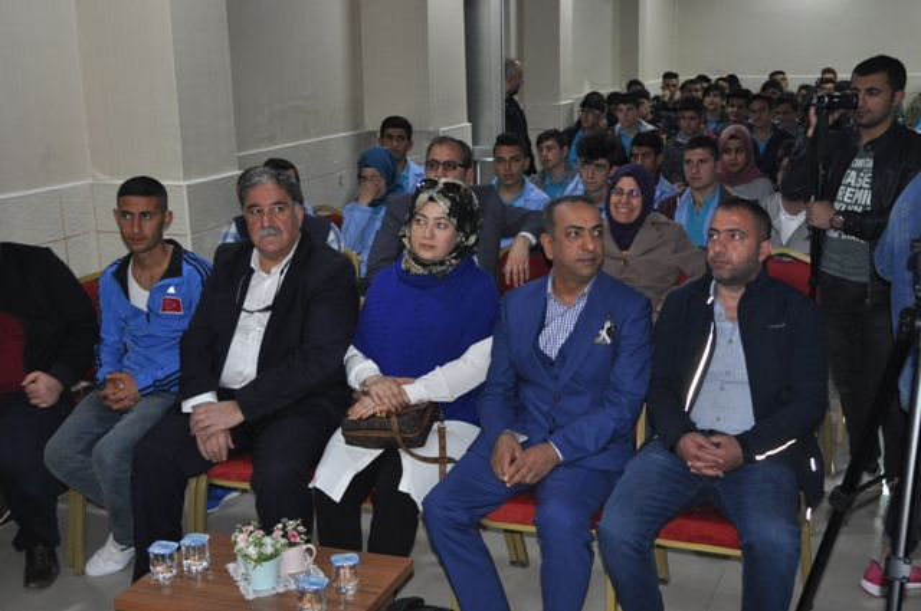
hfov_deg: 42.4
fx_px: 1188
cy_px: 306
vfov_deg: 28.9
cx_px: 460
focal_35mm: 46
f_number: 4
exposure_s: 1/60
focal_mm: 31
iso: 800
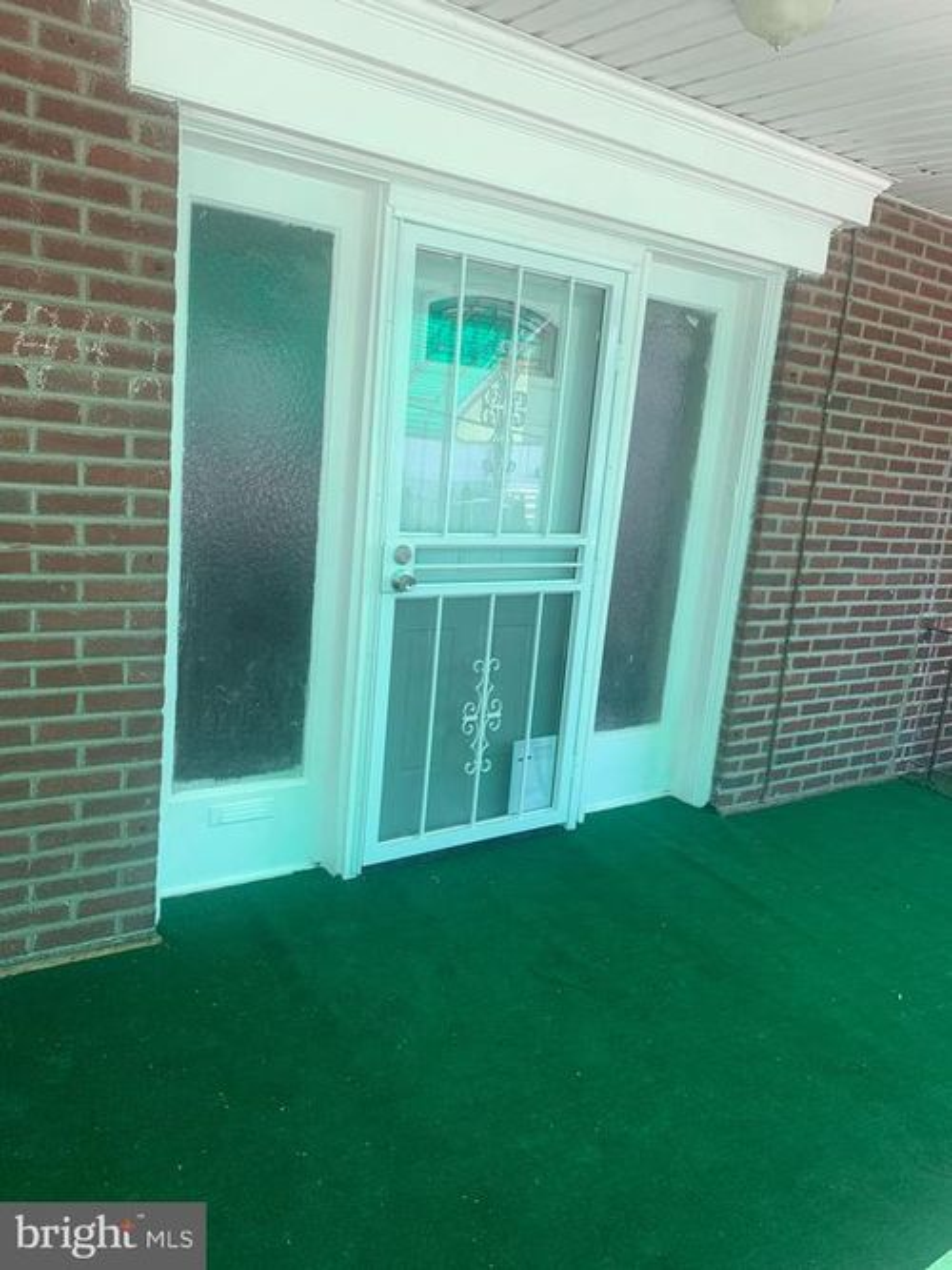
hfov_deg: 53.0
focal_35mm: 26
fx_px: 954
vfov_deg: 67.3
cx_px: 476
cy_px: 635
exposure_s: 1/188
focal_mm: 4.25
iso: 25
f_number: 1.8
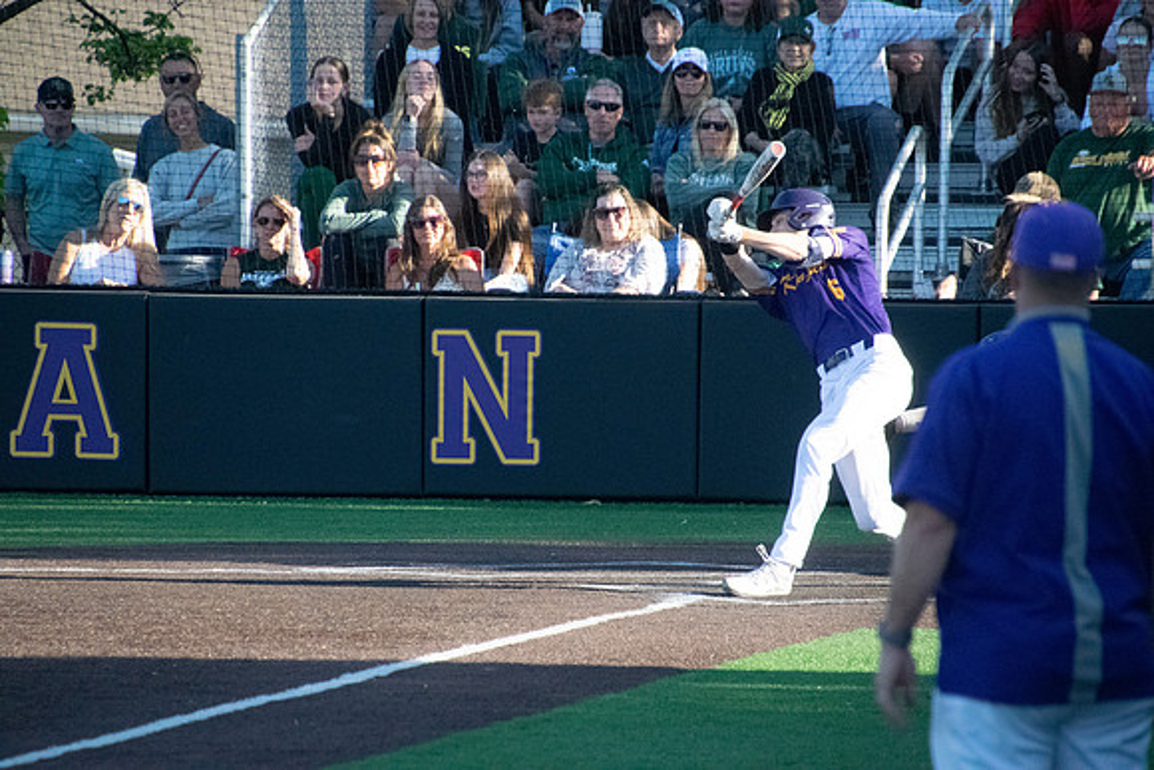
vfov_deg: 3.1
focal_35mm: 450
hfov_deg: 4.6
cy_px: 385
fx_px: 14428
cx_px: 577
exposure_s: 1/4000
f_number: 6.3
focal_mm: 300
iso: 5000
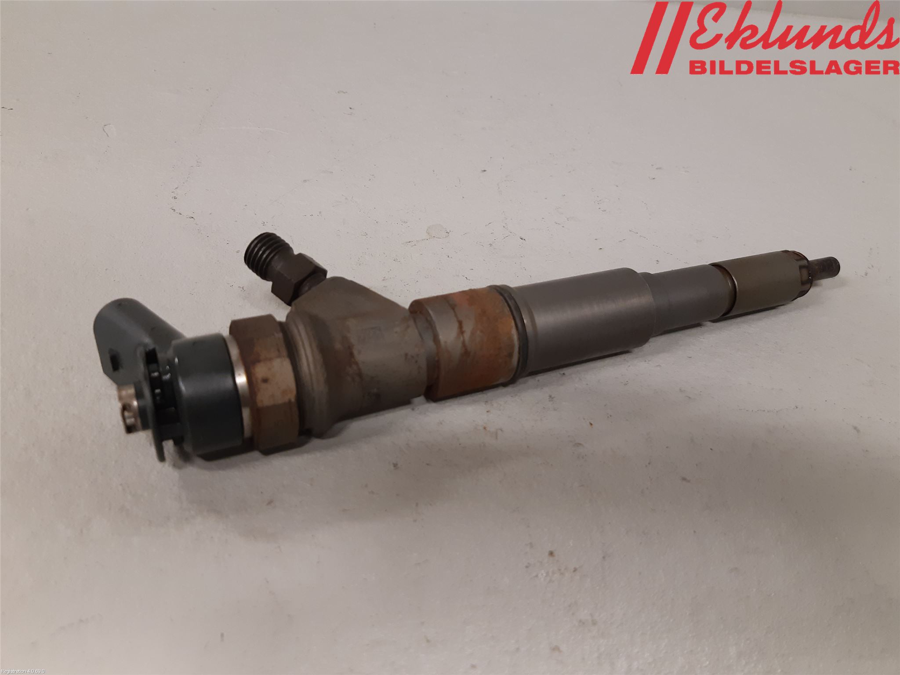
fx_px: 676
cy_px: 338
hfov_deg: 67.3
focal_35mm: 26
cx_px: 450
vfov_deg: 53.1
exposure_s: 1/50
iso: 160
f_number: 1.7
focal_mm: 3.93
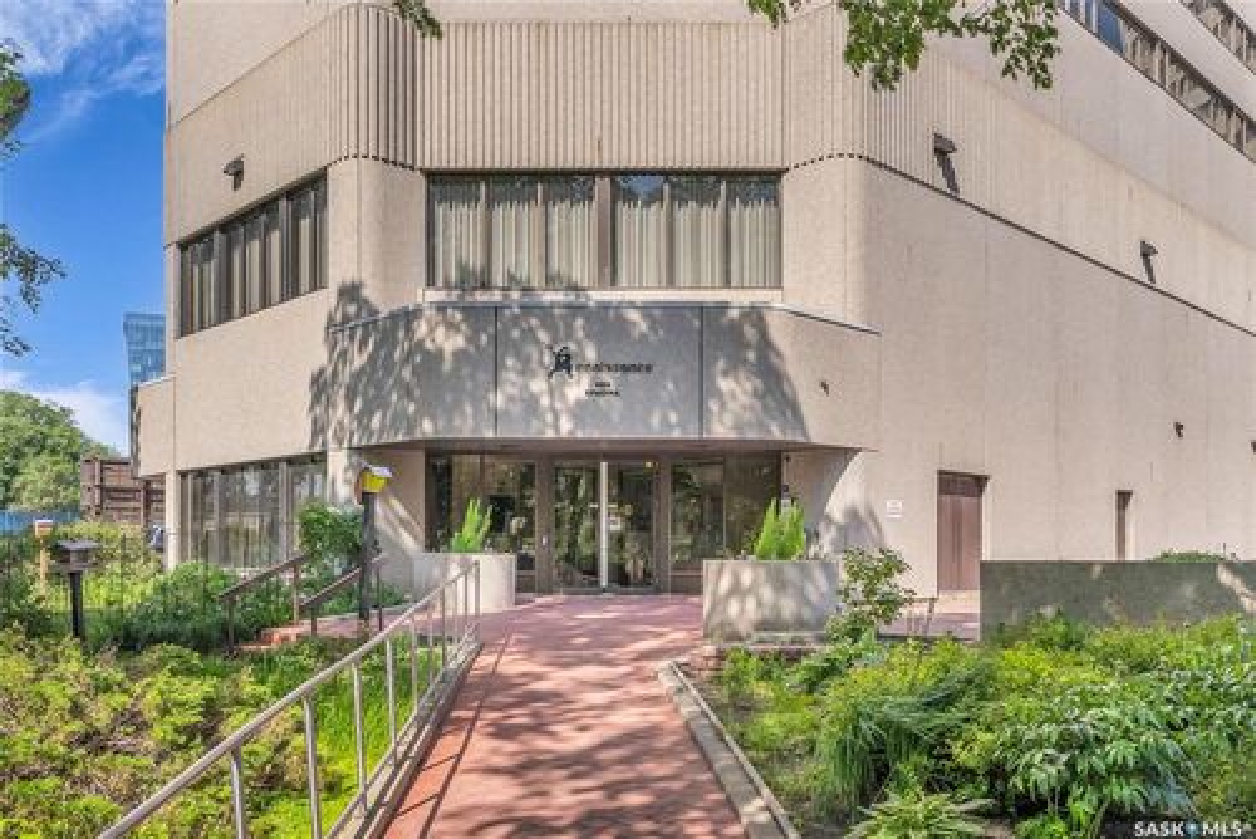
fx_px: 1047
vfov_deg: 43.7
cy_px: 420
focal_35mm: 30
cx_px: 628
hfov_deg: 61.9
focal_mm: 30
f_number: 9
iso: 3200
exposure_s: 1/4000
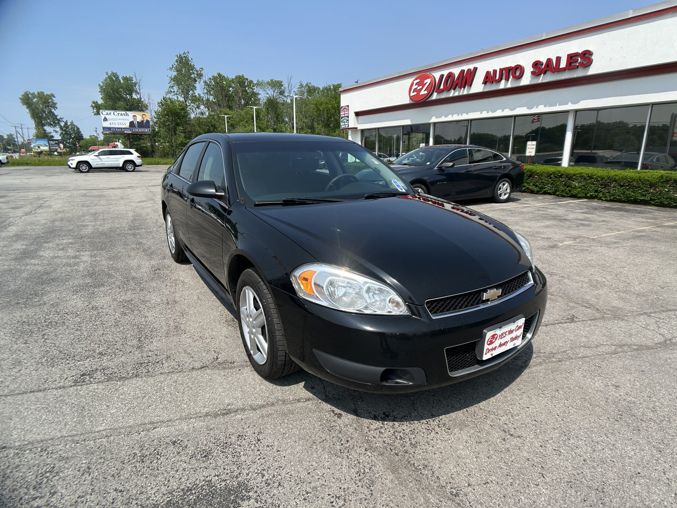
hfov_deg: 67.3
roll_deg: +0.1
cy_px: 254
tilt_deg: -13.6
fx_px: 508
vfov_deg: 53.1
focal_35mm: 26
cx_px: 338
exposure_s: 1/3571
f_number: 1.5
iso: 50
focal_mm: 5.7
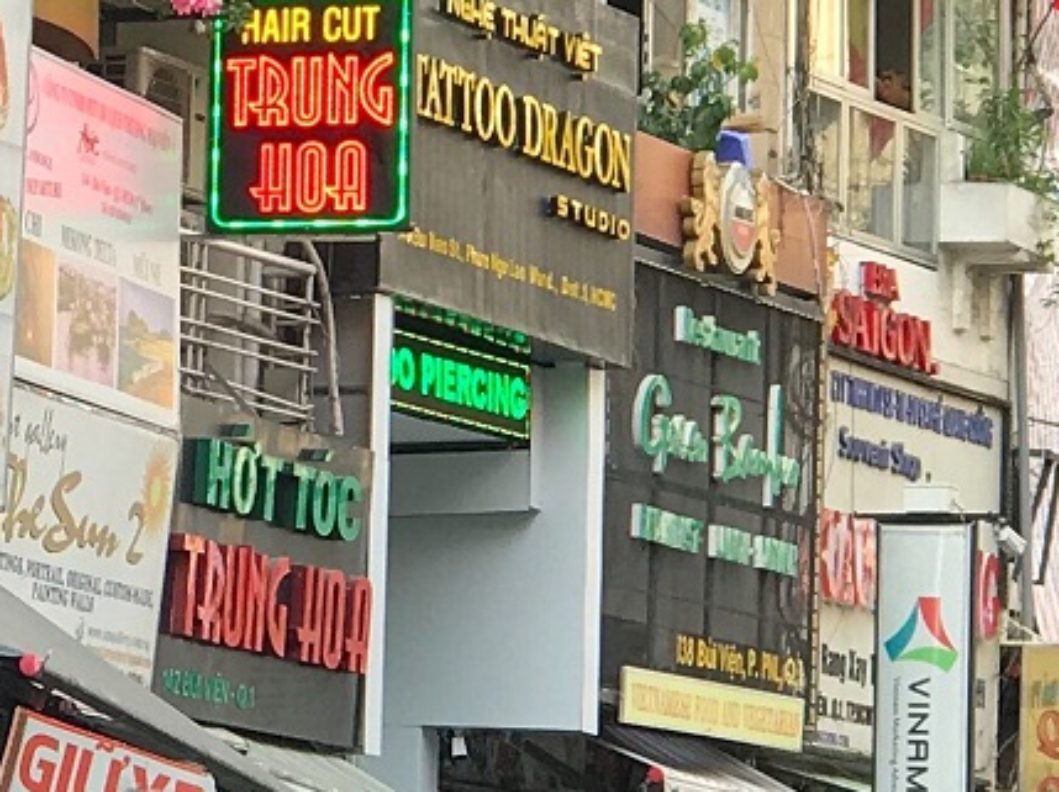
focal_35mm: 266
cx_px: -121
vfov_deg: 5.6
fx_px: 8131
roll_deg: -1.8
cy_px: 264
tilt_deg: +6.3
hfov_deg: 7.4
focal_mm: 6.6
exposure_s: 1/108
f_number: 2.8
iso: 20
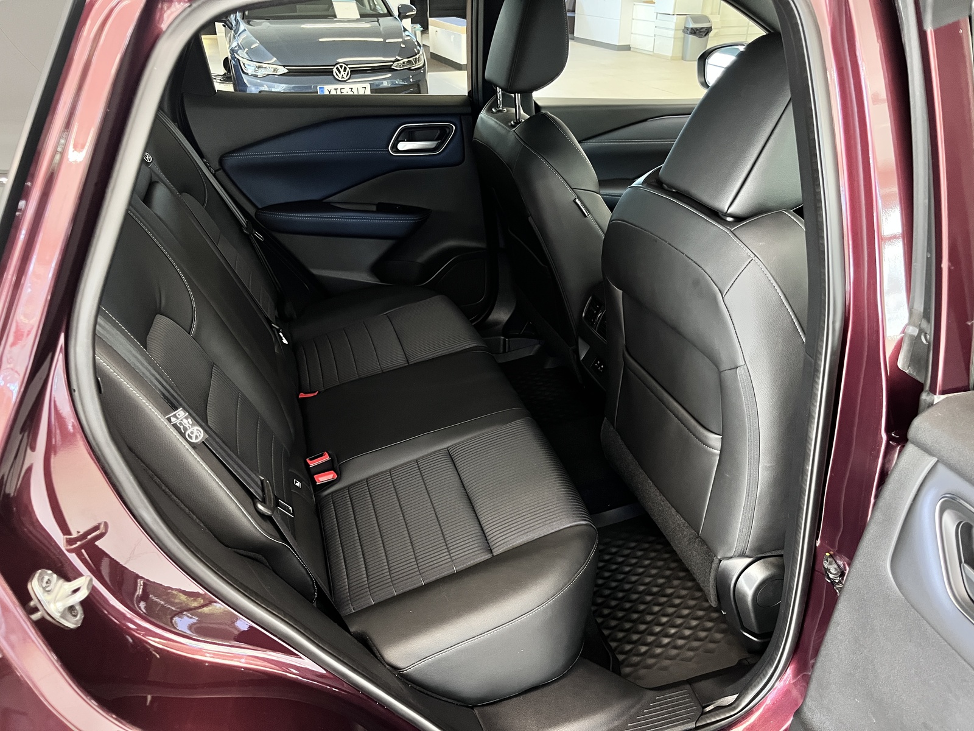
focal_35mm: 26
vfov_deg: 53.1
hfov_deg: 67.3
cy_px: 366
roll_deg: +0.6
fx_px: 732
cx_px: 487
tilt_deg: -29.5
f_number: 1.6
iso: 250
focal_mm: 5.1
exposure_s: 1/60
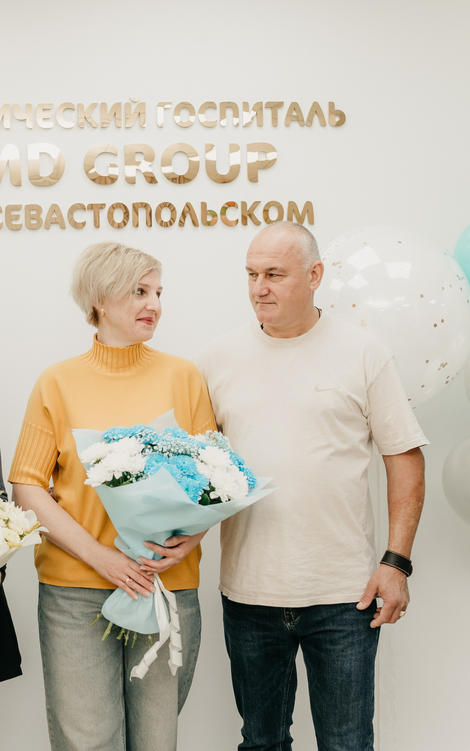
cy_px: 374
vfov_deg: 37.5
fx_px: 1107
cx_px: 28
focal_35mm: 54
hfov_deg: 23.2
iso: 400
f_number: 4.5
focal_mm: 35
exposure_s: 1/160
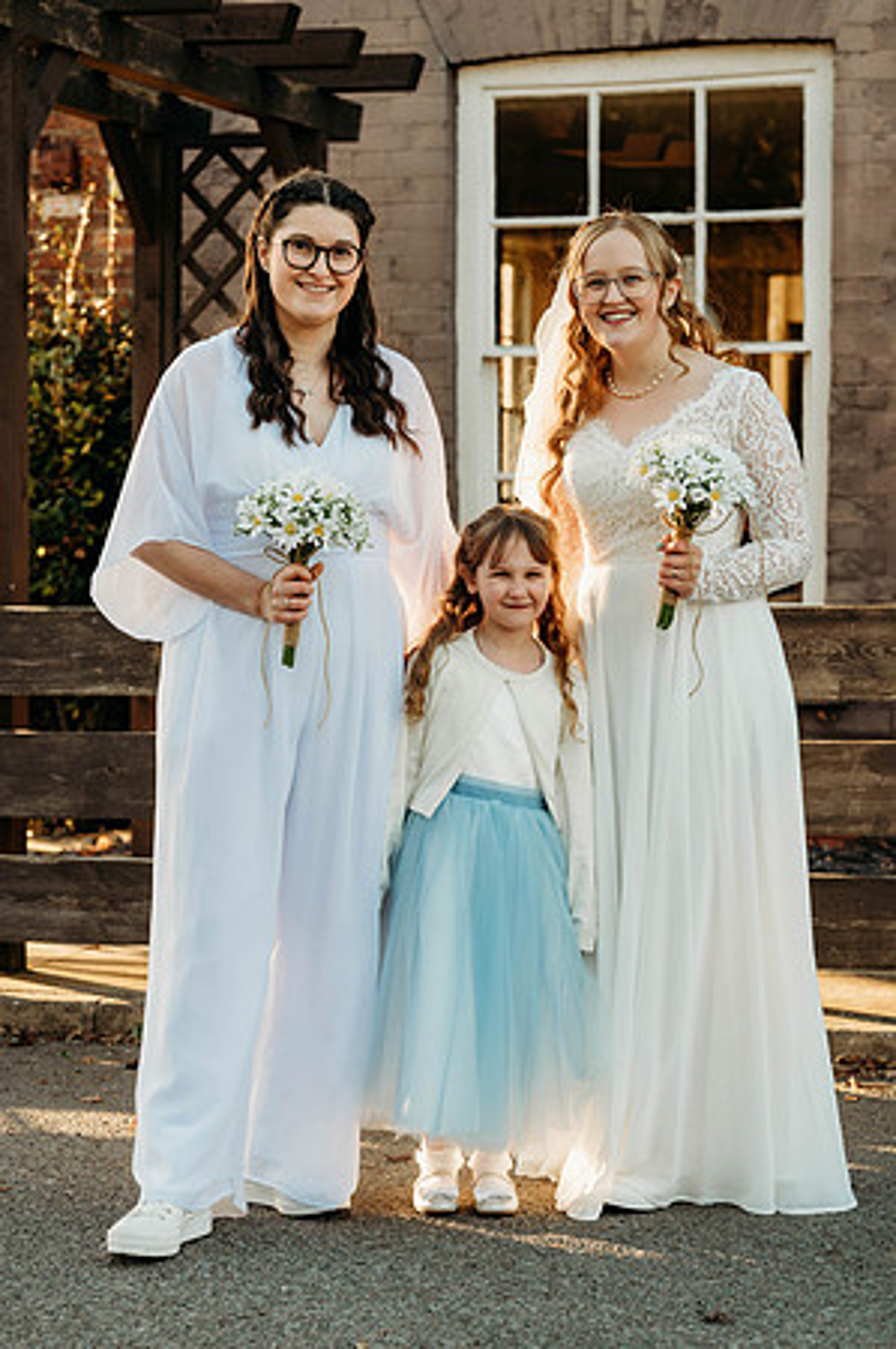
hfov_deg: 16.0
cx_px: 448
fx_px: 3180
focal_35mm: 85
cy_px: 674
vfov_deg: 23.9
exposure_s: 1/200
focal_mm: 85
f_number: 5
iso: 110
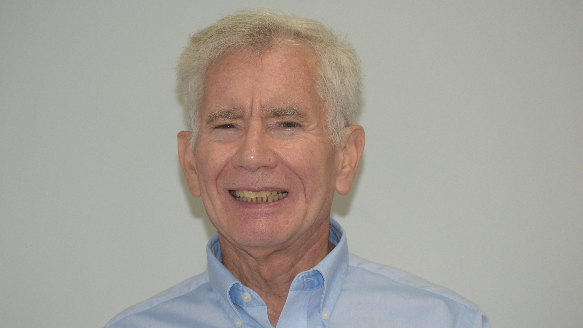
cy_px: 173
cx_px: 279
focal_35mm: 91
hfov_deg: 23.5
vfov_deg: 13.4
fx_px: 1400
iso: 800
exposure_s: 1/100
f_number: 5
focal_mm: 55
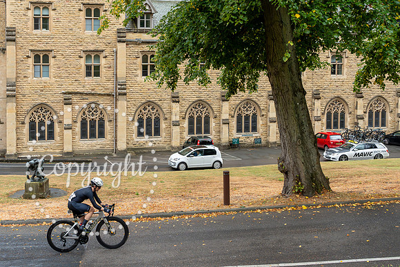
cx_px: 153
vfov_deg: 29.3
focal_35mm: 45
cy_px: 73
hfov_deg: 43.0
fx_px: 504
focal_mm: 28
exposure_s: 1/800
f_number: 4
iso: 800
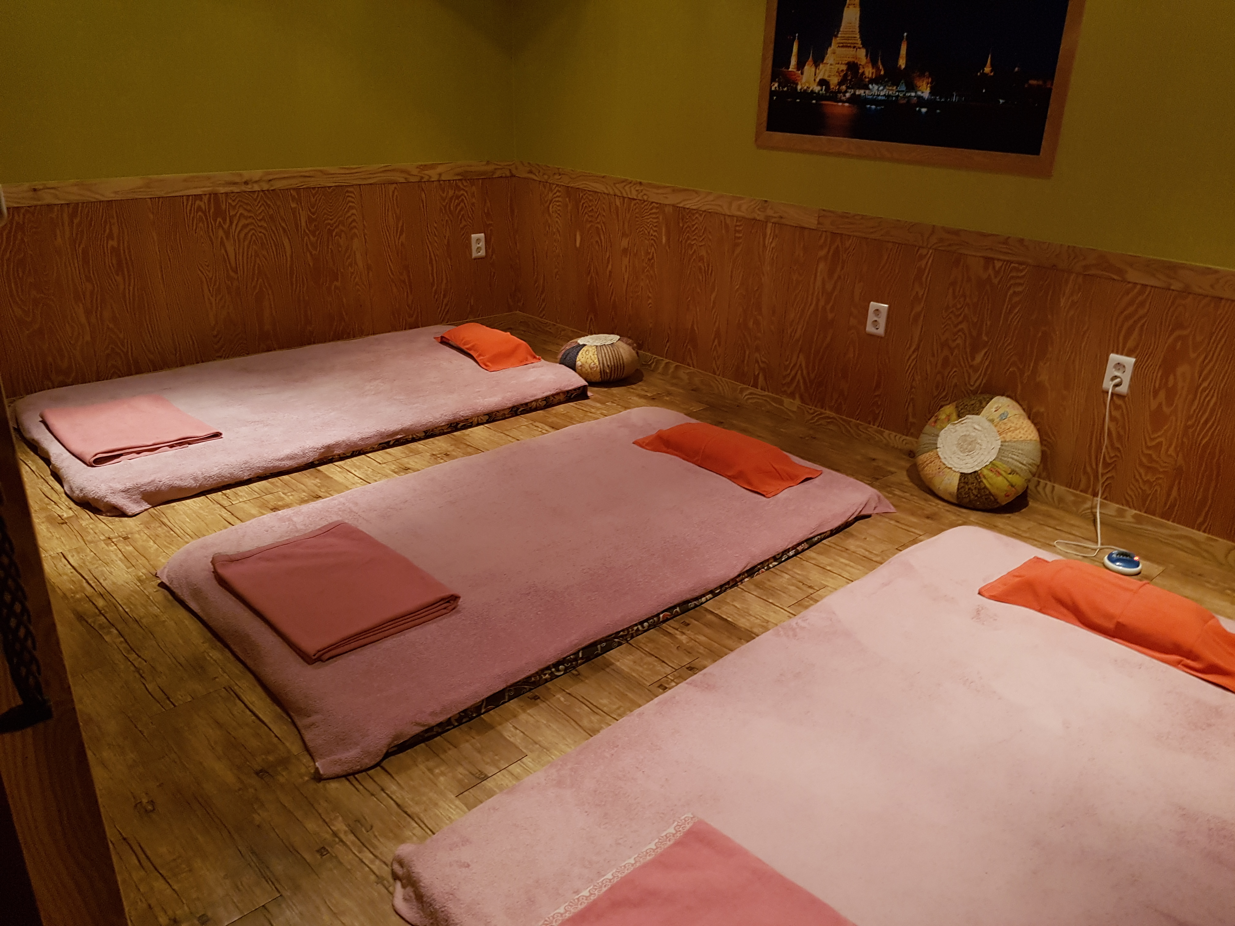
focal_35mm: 26
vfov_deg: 53.1
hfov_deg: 67.3
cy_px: 463
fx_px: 928
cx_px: 618
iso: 200
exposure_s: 1/10
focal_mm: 4.2
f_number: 1.7
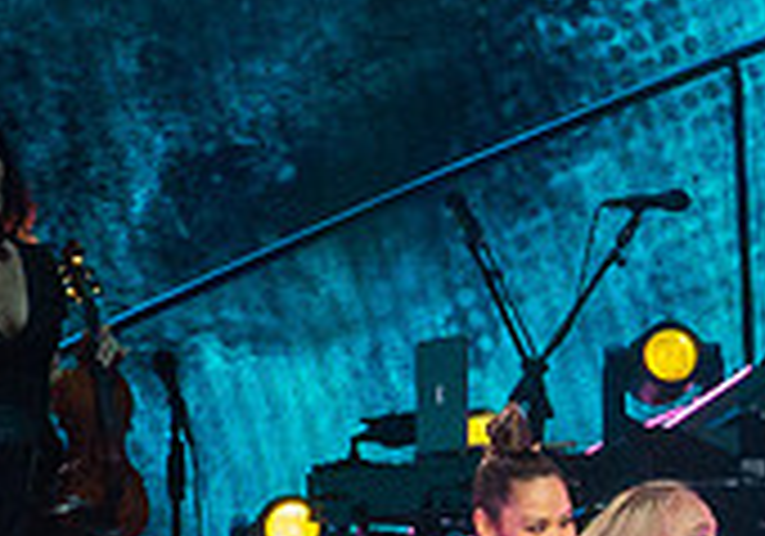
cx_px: 946
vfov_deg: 1.3
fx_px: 23135
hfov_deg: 1.9
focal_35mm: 1072
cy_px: 609
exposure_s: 1/500
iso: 800
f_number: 5.6
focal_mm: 80.1
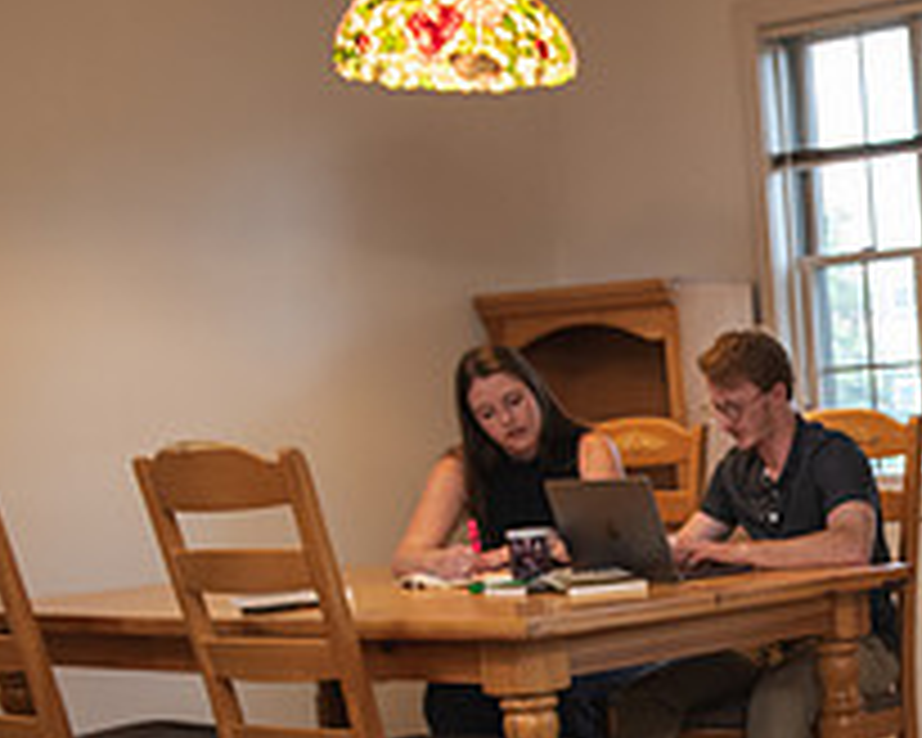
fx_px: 2319
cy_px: 713
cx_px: 1192
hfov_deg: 20.6
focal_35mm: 85
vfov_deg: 17.7
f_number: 4.5
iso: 1250
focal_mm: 32
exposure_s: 1/80
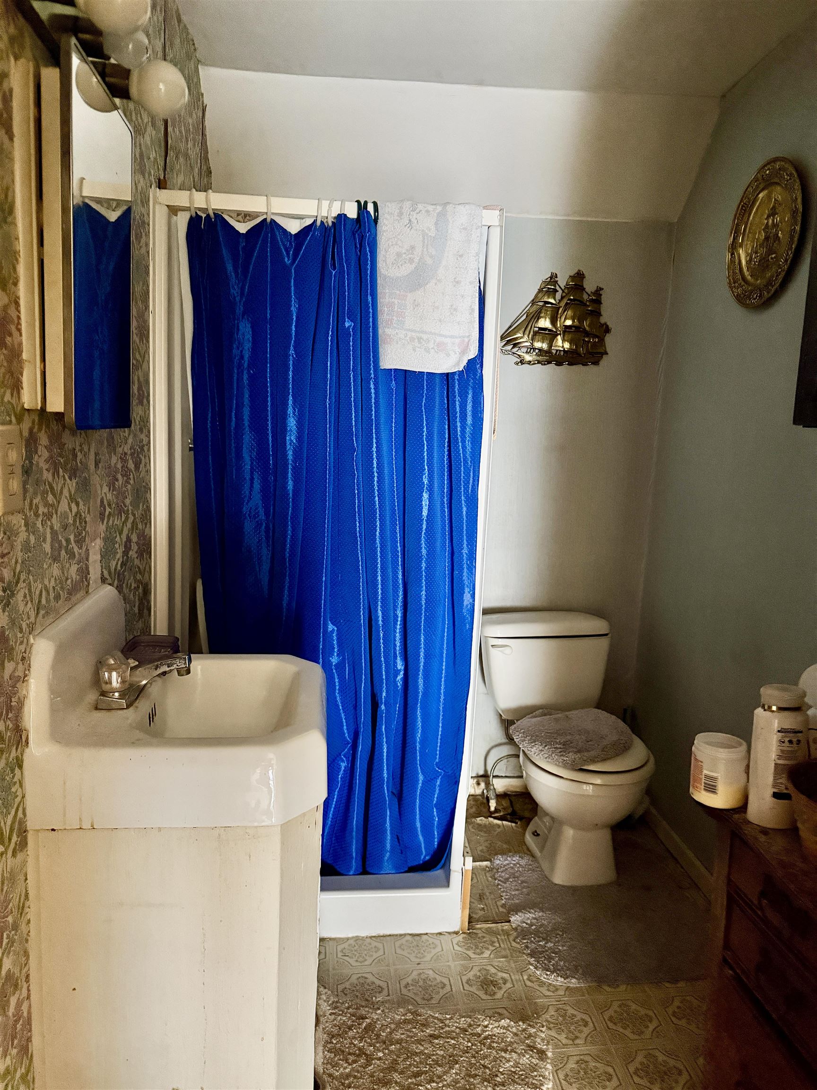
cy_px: 545
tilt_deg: -7.0
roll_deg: -2.9
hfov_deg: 56.8
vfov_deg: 71.6
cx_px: 408
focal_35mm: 24
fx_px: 755
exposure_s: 1/30
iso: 1250
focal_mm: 6.76
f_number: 1.78
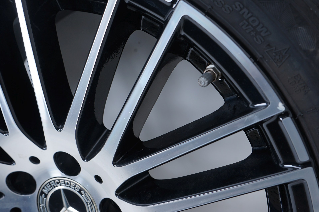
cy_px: 106
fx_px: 319
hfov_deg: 53.2
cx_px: 160
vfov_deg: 36.8
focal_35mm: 36
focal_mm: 36
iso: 250
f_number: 7.1
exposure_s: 1/100
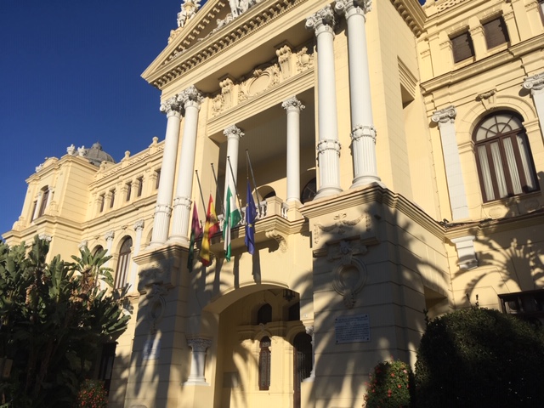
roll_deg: -0.4
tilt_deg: +24.8
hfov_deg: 61.7
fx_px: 456
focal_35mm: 29
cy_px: 204
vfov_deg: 48.2
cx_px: 272
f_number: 2.2
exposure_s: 1/2653
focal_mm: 4.15
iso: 25
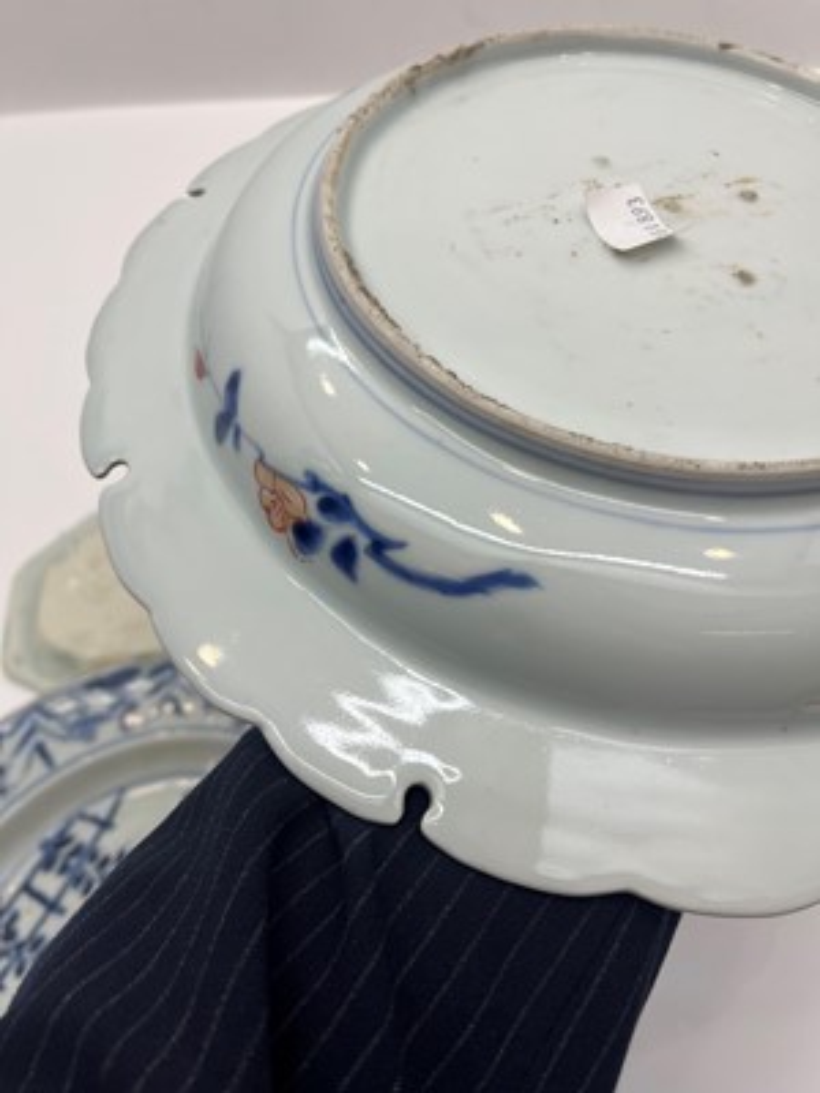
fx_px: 821
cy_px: 546
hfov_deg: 53.1
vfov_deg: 67.3
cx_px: 410
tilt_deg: -58.4
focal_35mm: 26
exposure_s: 1/182
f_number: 1.6
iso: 40
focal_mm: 5.1
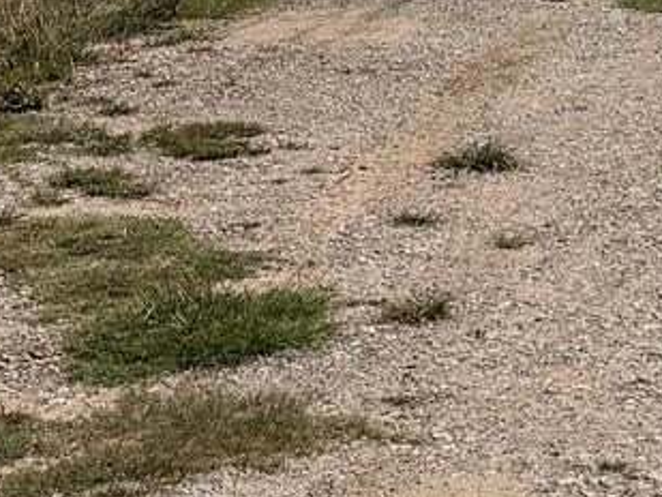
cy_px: -246
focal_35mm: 159
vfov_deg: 9.1
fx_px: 3042
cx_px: 73
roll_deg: +1.7
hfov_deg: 12.3
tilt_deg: +0.5
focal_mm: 6.76
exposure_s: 1/11905
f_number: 1.78
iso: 80
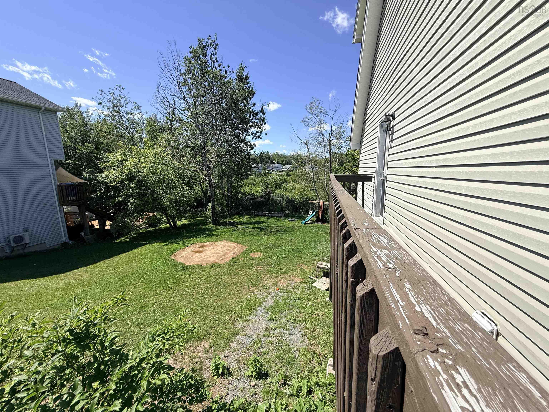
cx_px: 274
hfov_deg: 102.1
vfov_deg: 85.7
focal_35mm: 14
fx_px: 222
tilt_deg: -7.9
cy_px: 206
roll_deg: +0.9
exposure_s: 1/1464
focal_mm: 2.22
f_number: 2.2
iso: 50
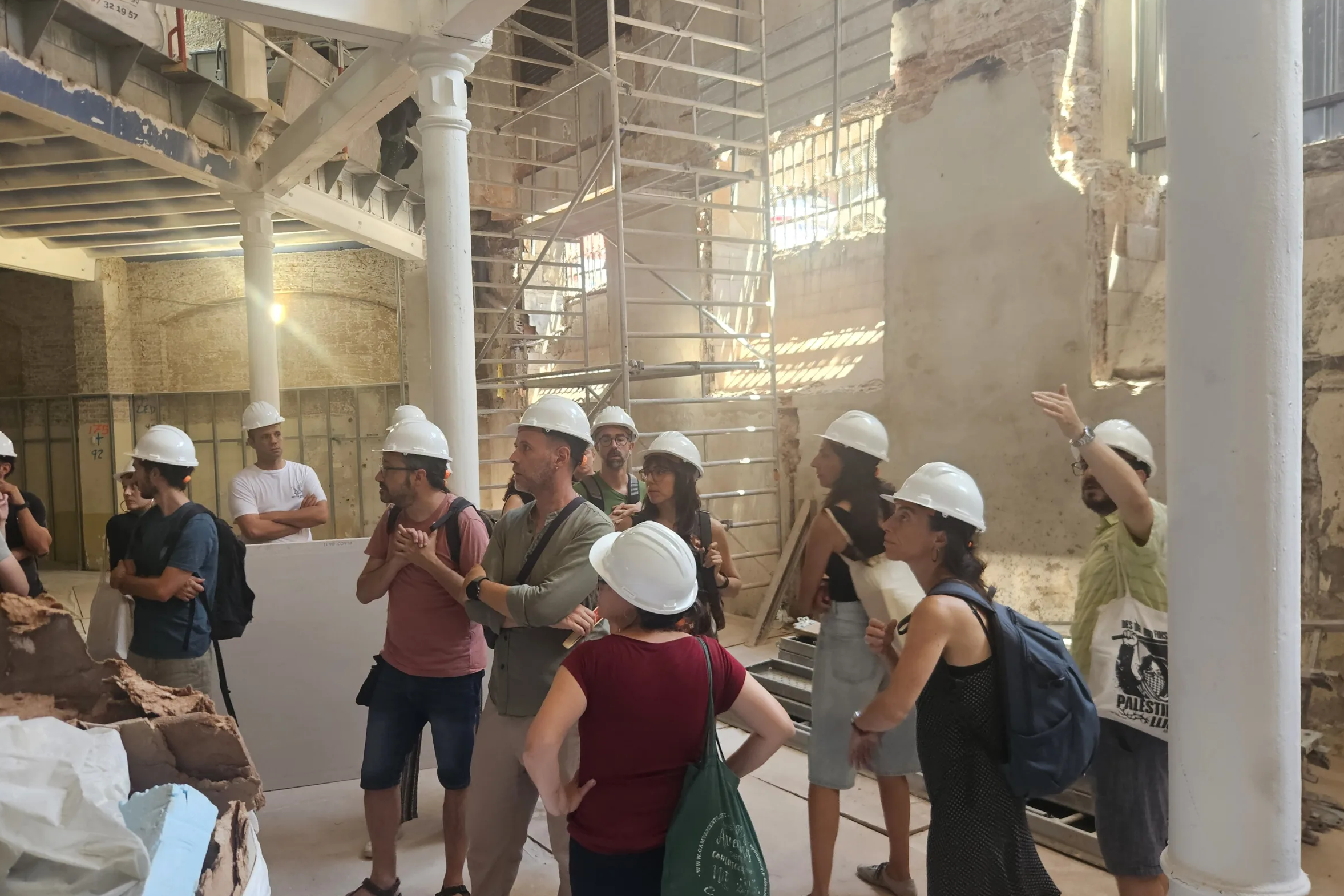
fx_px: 971
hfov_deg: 69.3
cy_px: 466
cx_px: 633
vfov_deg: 49.5
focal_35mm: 26
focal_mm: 5.4
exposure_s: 1/100
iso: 160
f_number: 1.8
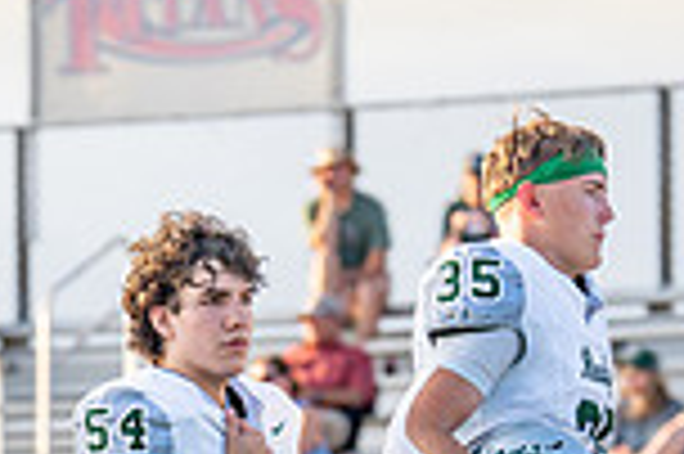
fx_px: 8844
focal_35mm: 466
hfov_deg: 4.4
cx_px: 90
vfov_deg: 2.9
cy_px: 766
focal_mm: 117
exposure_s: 1/2000
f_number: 2.8
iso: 320
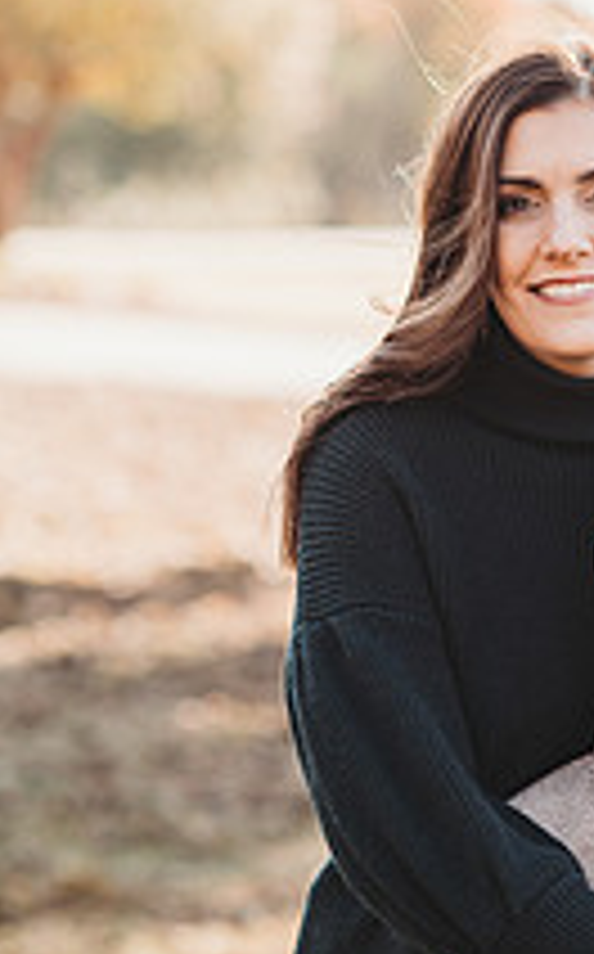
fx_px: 4779
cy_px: 554
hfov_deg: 7.1
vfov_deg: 11.4
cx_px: 634
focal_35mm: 184
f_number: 2.5
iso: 200
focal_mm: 85
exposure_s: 1/640
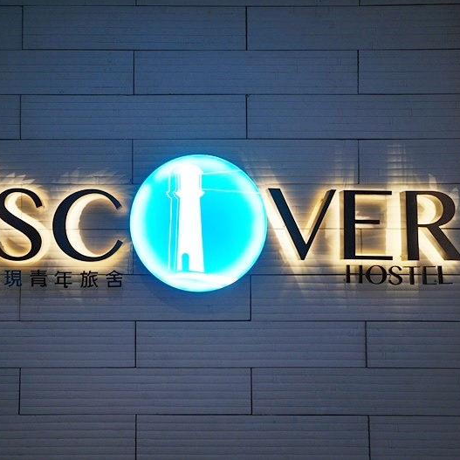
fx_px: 601
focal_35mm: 40
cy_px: 229
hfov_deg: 41.4
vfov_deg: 41.9
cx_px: 161
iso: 800
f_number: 4
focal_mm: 31
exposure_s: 1/200
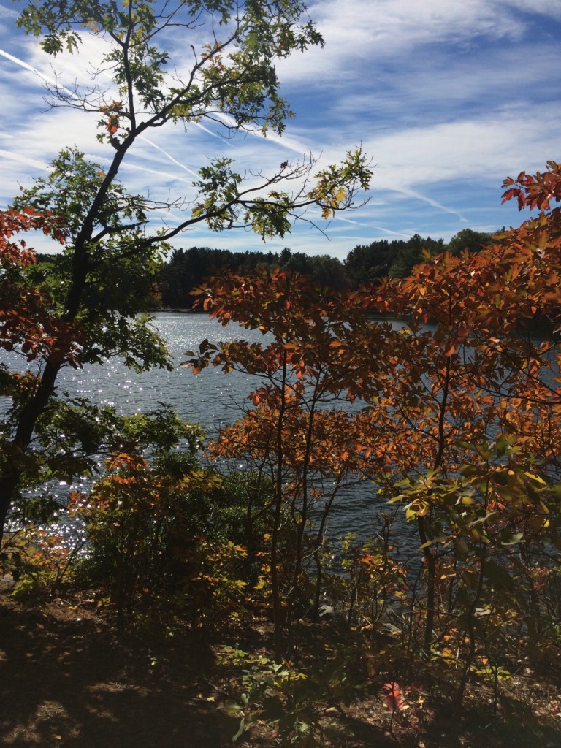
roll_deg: +1.3
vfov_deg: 61.7
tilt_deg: -9.0
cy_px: 374
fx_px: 627
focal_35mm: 29
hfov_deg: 48.2
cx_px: 280
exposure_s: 1/5128
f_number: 2.2
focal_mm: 4.15
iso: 32
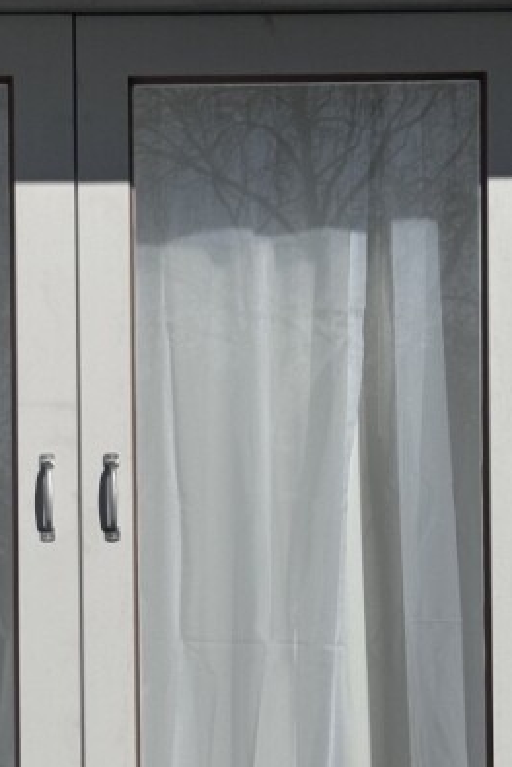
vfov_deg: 17.8
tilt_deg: +1.0
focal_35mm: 114
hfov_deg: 12.0
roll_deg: +0.2
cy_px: 602
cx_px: 61
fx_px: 2430
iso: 50
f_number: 1.78
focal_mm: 6.76
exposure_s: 1/20000
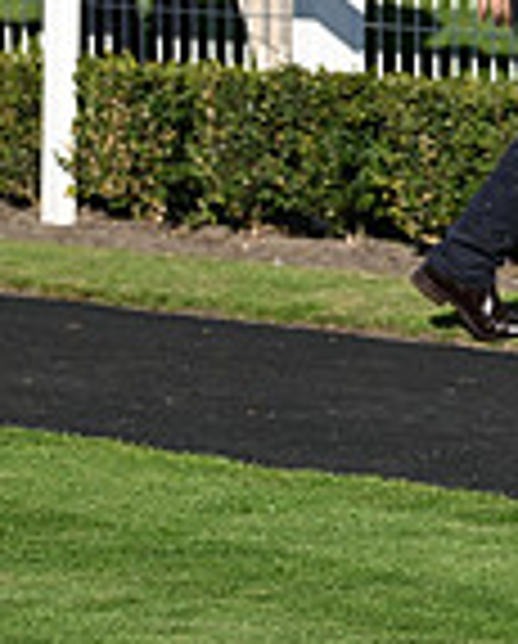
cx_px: 1257
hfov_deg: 3.7
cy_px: -155
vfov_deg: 4.6
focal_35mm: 418
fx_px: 7985
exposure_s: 1/2500
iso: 400
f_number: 5.6
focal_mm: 110
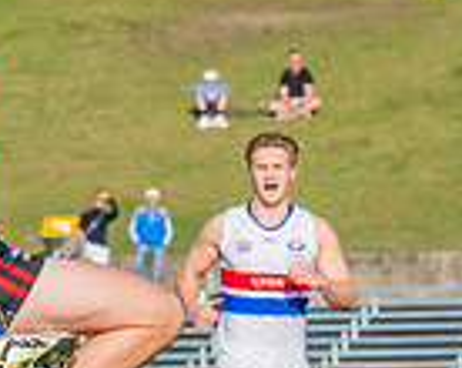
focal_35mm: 742
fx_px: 10131
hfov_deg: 2.6
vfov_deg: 2.1
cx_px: -315
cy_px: 228
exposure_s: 1/1250
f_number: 10
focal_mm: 170
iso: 800
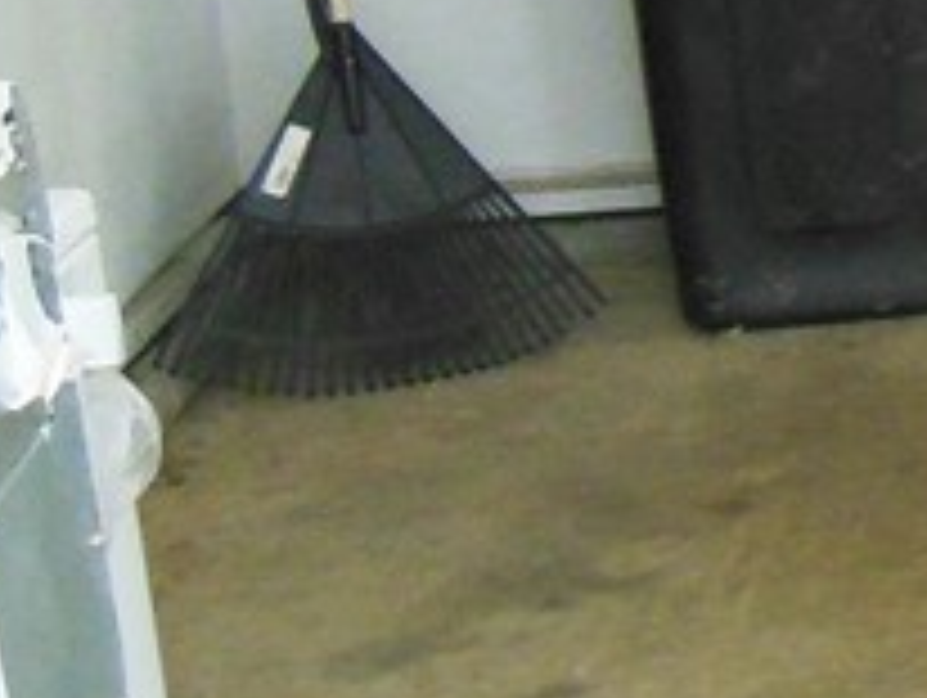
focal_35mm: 124
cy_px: 72
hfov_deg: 13.1
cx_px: 2020
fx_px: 3325
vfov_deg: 11.9
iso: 400
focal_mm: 4.5
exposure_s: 1/30
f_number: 3.2
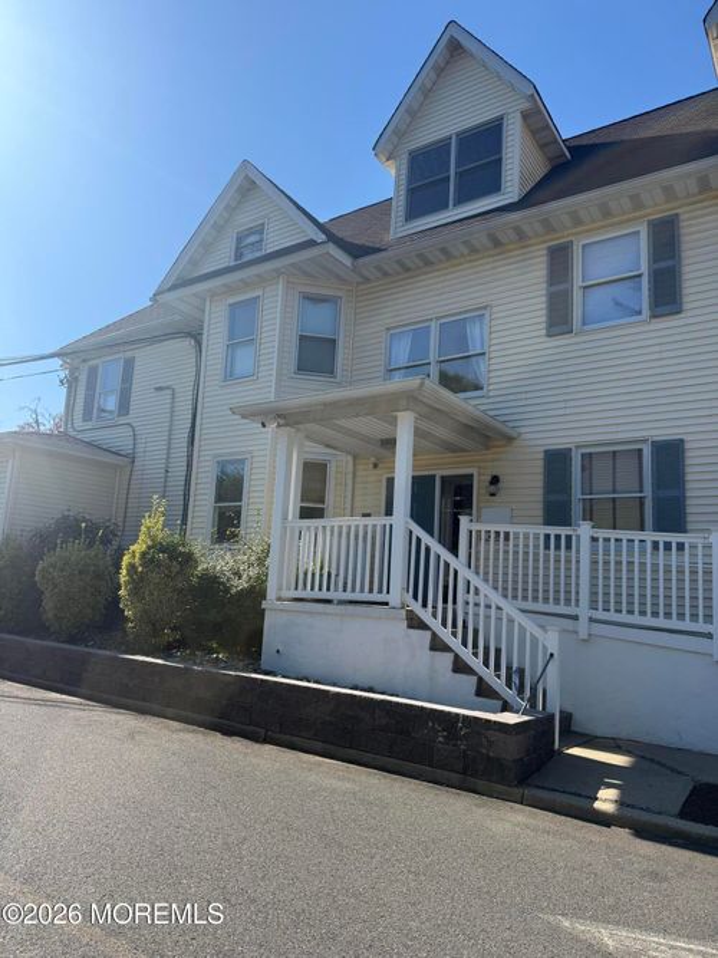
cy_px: 479
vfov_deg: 71.6
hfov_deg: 56.8
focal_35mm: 24
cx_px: 359
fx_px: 664
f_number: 1.78
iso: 80
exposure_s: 1/3953
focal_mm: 6.76
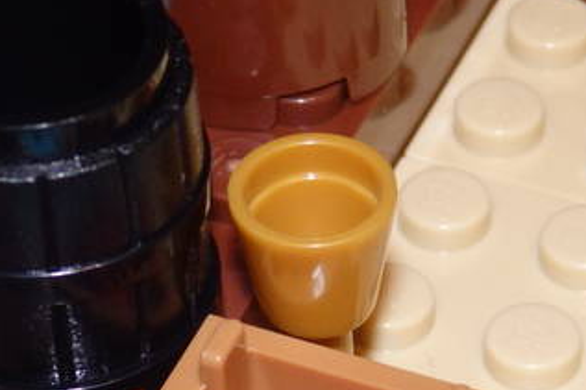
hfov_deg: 10.5
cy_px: 382
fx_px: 3172
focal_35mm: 195
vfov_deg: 7.0
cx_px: 233
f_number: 4.4
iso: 250
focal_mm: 11.9
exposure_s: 1/40
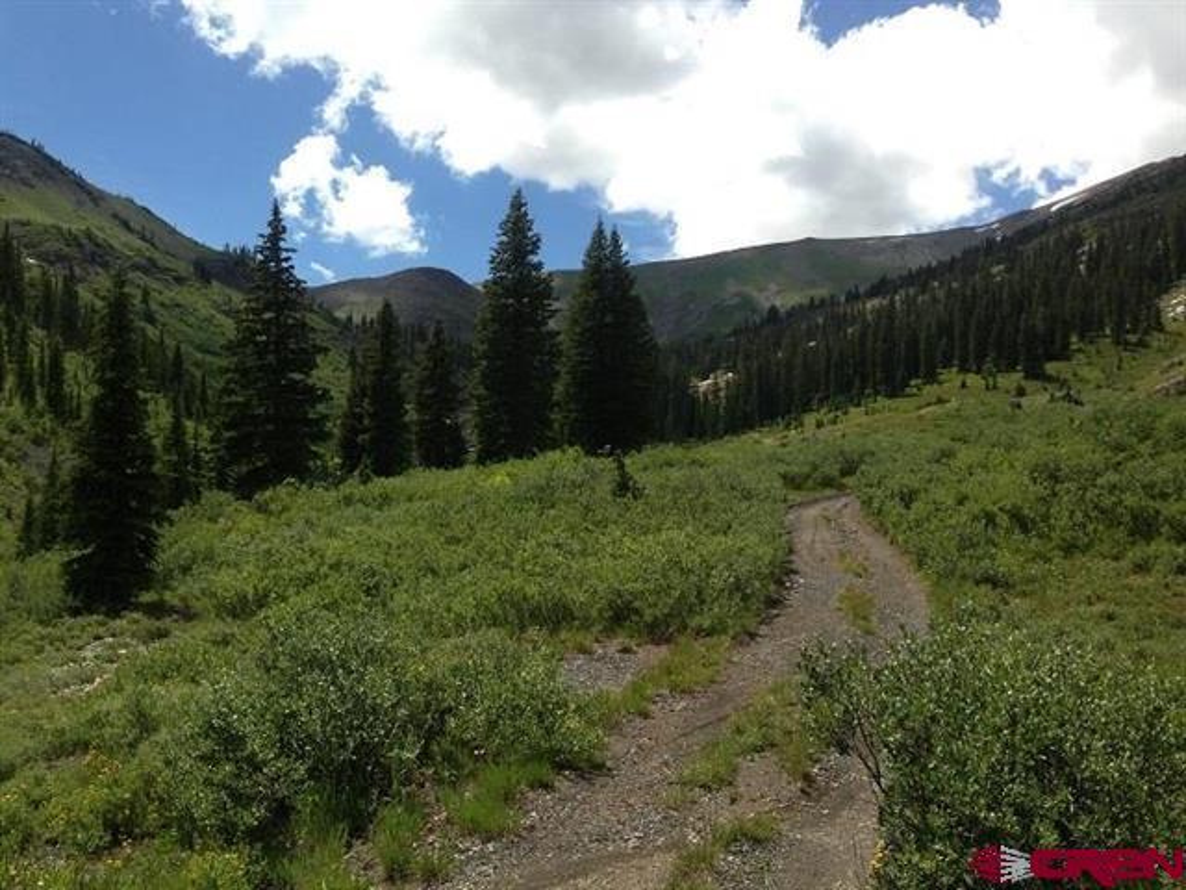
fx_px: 1131
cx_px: 593
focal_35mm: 33
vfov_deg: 42.9
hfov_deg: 55.4
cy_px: 445
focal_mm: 4.13
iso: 50
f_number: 2.4
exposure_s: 1/1427
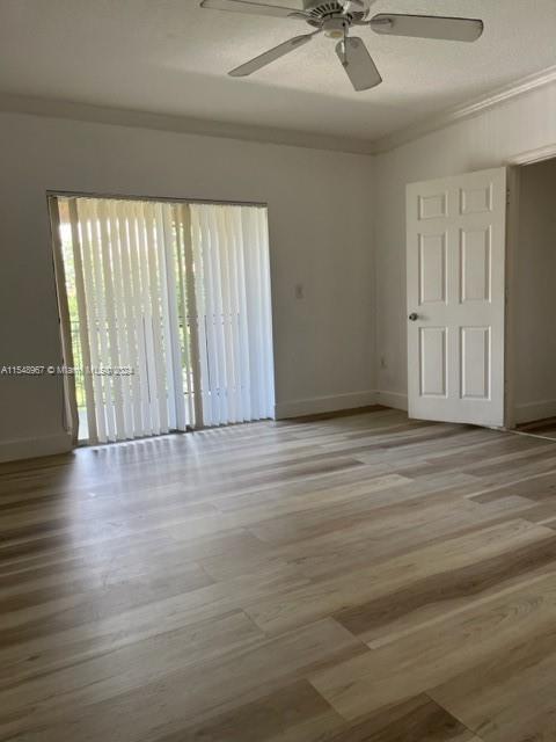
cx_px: 278
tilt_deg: -7.0
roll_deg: +2.1
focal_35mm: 26
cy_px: 371
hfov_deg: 53.1
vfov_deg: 67.3
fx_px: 557
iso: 80
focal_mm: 5.1
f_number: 1.6
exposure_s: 1/120
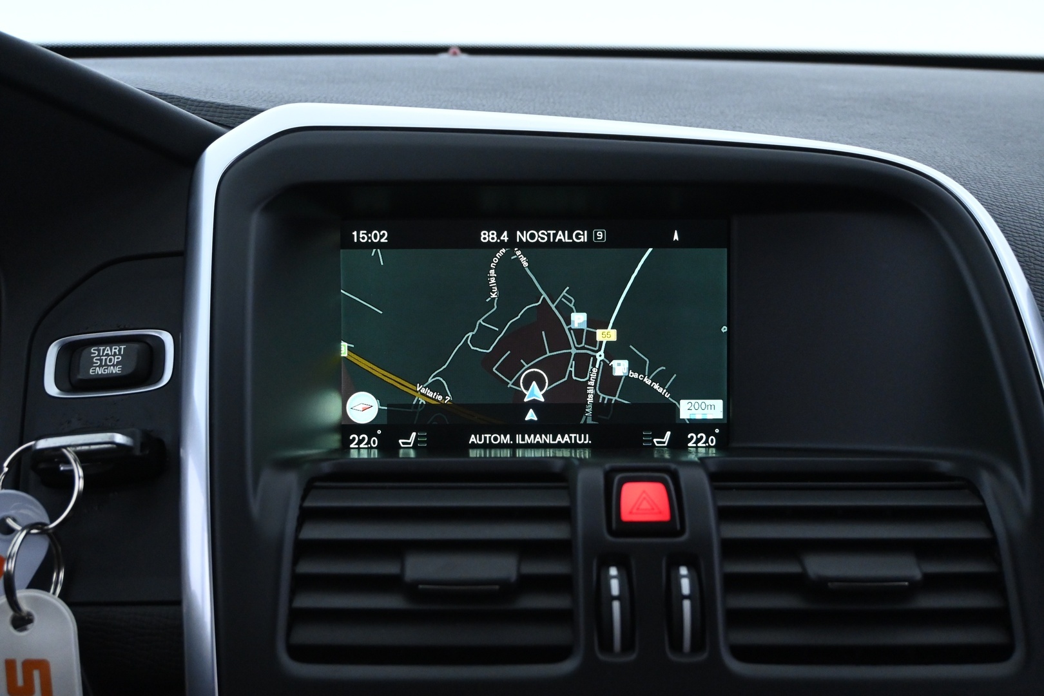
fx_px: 1044
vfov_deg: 36.9
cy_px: 348
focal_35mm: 36
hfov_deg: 53.1
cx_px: 522
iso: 2800
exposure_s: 1/40
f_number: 4.5
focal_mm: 24
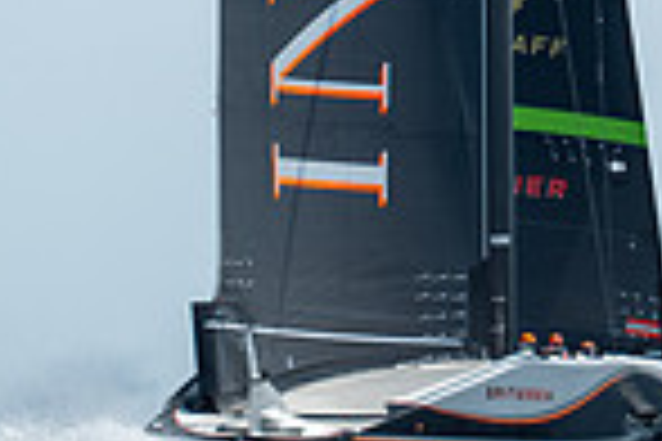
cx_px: 414
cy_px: -164
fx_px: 14544
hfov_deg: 2.6
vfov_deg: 1.7
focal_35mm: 791
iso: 100
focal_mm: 200
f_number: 2.8
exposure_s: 1/2000
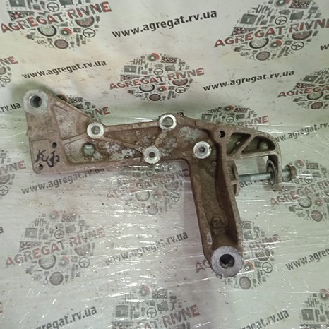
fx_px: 366
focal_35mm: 34
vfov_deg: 48.5
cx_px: 145
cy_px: 166
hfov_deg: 48.3
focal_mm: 3.43
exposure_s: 1/33.3
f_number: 2.2
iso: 332
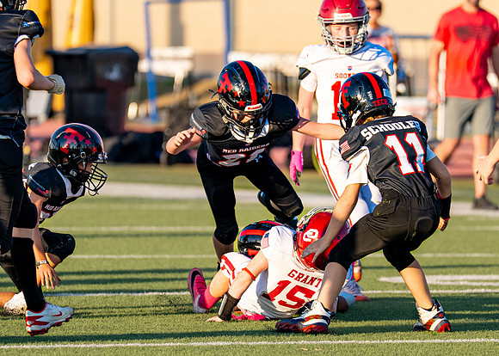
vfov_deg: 3.0
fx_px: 6889
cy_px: 191
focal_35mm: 486
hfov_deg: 4.1
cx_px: 292
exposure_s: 1/1250
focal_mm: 200
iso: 100
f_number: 2.8
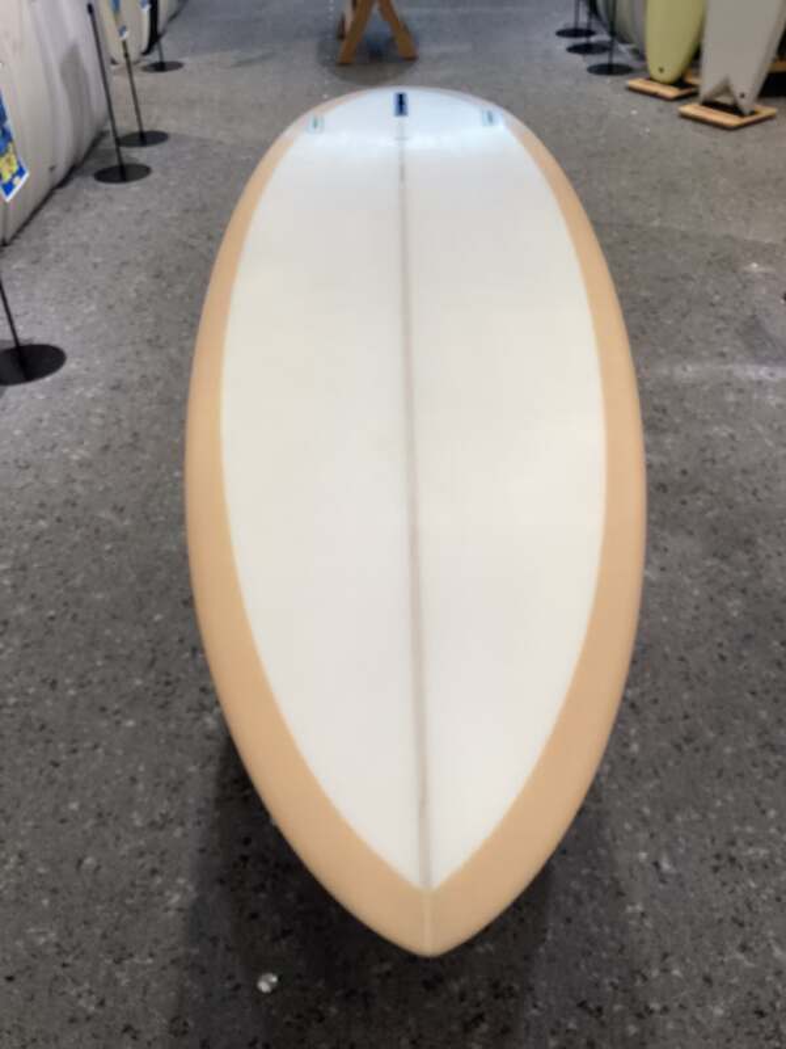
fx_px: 939
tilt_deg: -38.2
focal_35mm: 31
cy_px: 524
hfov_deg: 45.4
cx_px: 393
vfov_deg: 58.4
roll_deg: +1.3
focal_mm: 3.3
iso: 100
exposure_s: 1/120
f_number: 2.4
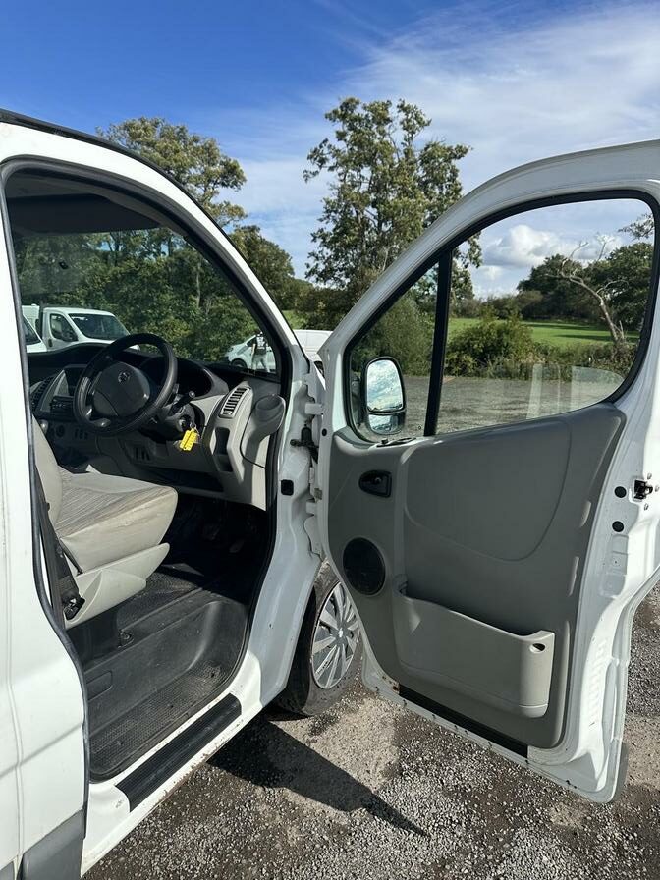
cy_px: 440
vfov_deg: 71.6
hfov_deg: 56.8
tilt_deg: -8.3
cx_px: 330
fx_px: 610
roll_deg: -0.6
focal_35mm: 24
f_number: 1.78
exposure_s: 1/4184
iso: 80
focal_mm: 6.86
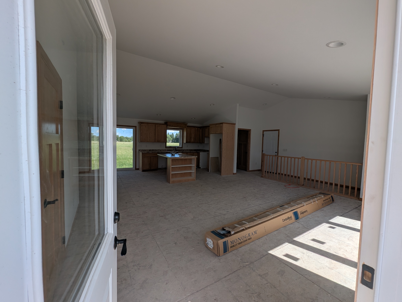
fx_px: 151
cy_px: 151
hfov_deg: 106.1
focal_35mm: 13
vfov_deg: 90.1
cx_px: 201
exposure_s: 1/799
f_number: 2.2
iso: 45
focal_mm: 1.95
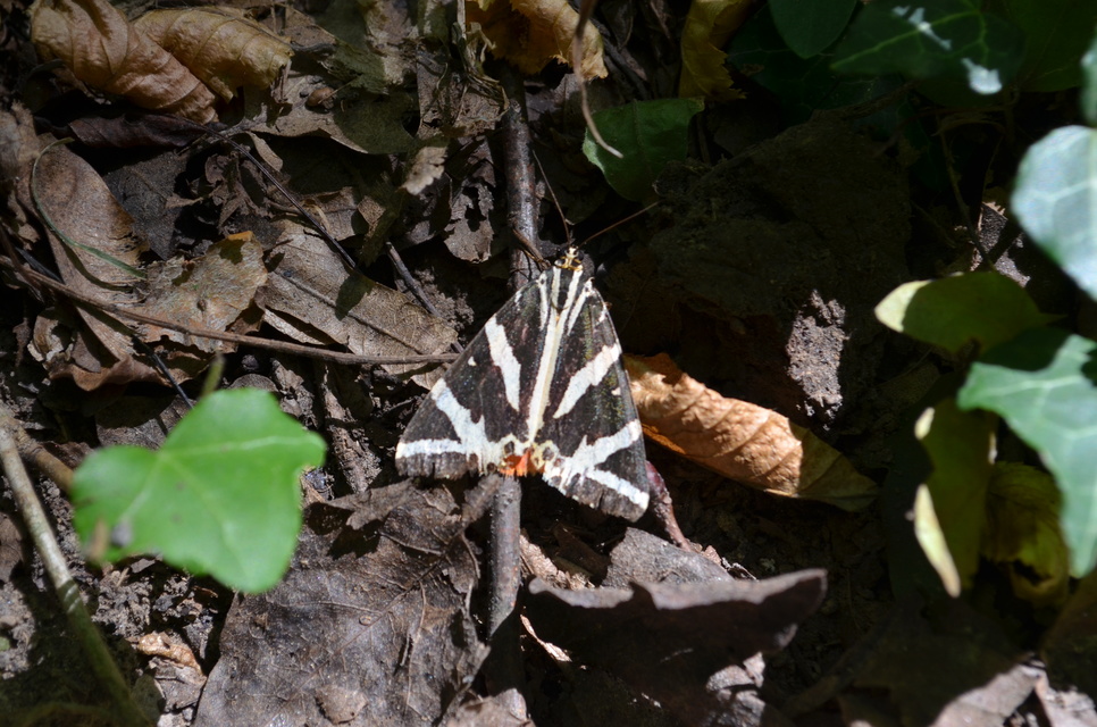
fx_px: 2509
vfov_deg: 16.5
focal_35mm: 82
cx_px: 548
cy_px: 364
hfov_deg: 24.7
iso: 250
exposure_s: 1/60
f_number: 8
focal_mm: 55
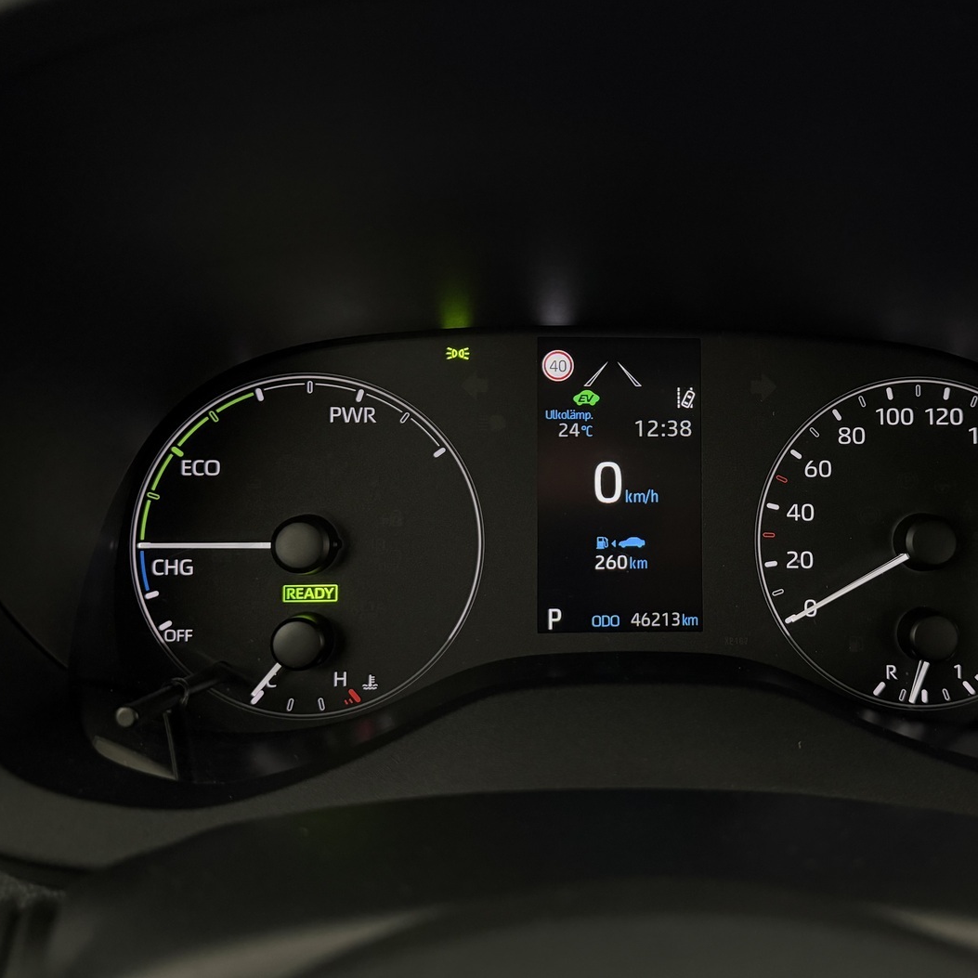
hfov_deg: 55.0
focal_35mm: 29
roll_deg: -2.1
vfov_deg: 55.6
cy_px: 477
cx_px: 614
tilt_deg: -22.5
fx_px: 927
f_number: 1.78
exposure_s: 1/25
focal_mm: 6.76
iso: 800
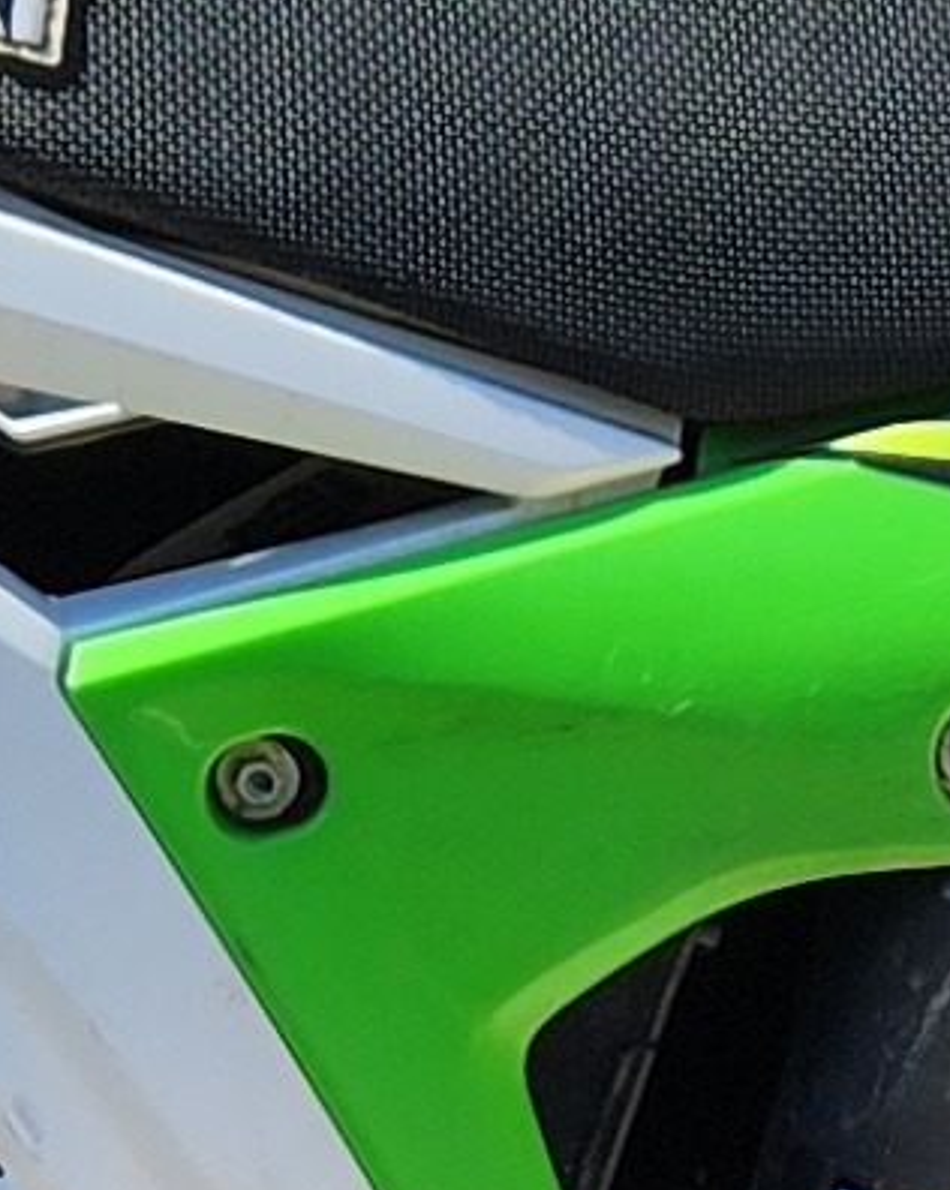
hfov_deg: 6.7
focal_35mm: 227
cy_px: 2224
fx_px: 7990
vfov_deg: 8.2
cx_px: 1479
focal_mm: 5.4
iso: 20
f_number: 1.8
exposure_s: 1/1073
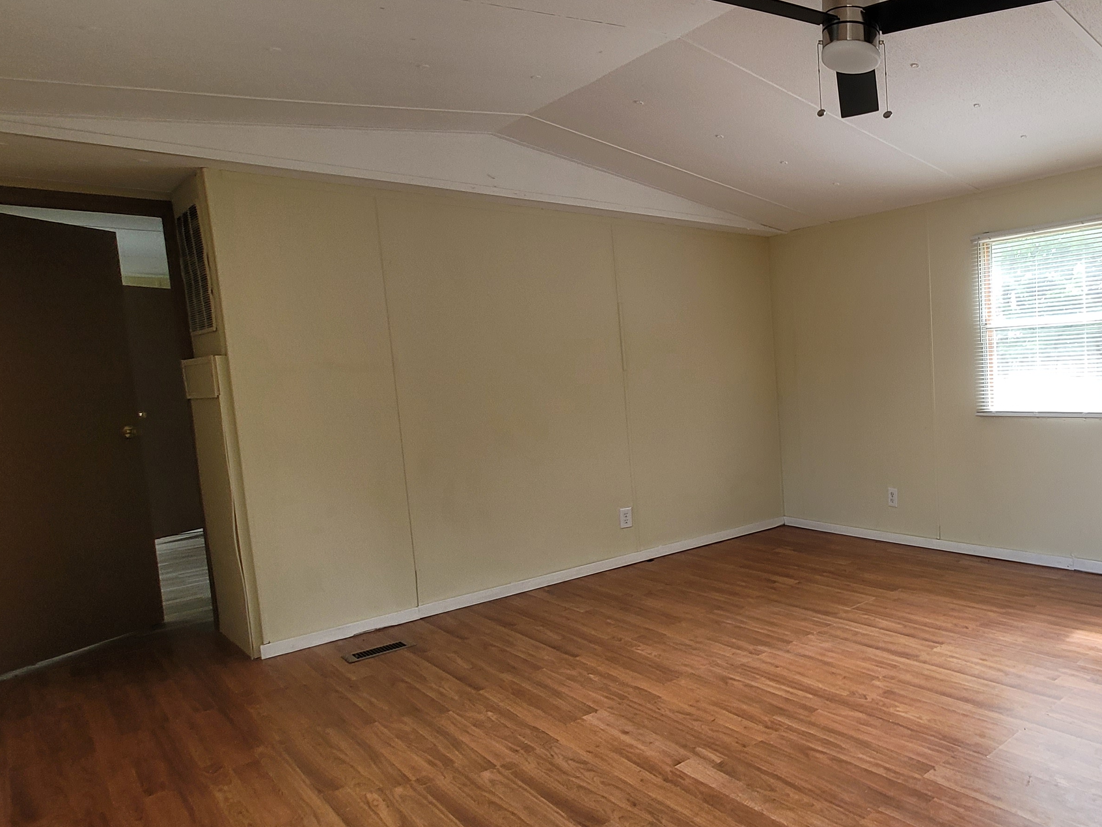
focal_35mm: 22
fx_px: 700
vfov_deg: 61.0
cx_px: 898
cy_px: 442
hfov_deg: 68.3
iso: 100
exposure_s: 1/120
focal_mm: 2.2
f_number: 2.2
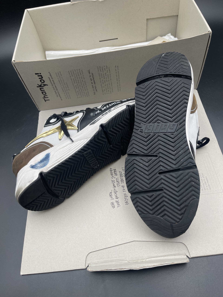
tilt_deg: -58.7
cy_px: 148
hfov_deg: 54.9
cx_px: 112
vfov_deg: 69.4
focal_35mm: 25
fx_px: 215
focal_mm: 5.1
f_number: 1.6
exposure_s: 1/391
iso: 32
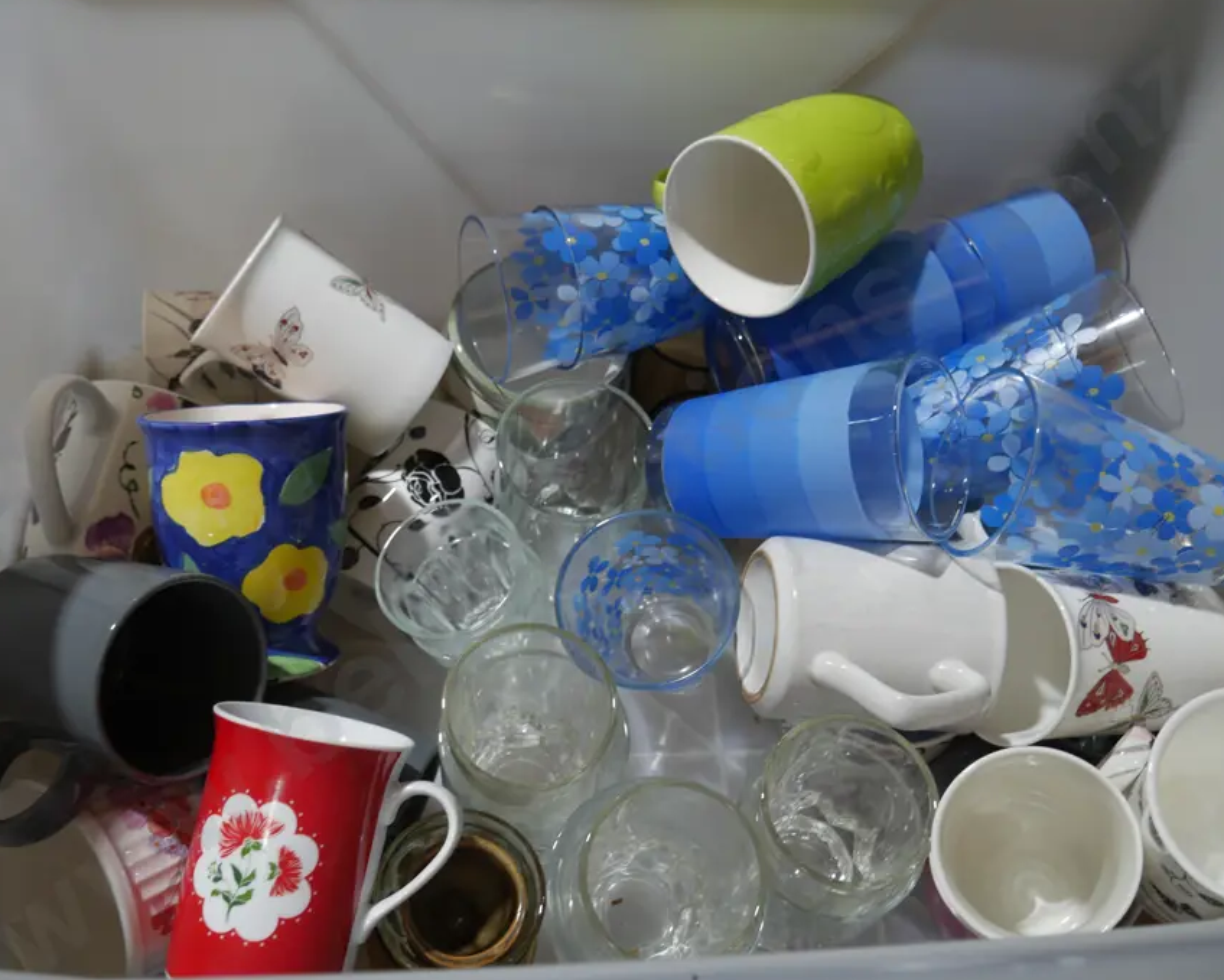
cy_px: 516
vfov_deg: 44.5
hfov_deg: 54.2
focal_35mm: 33
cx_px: 598
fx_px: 1196
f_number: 3.5
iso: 200
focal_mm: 14
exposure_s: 1/80
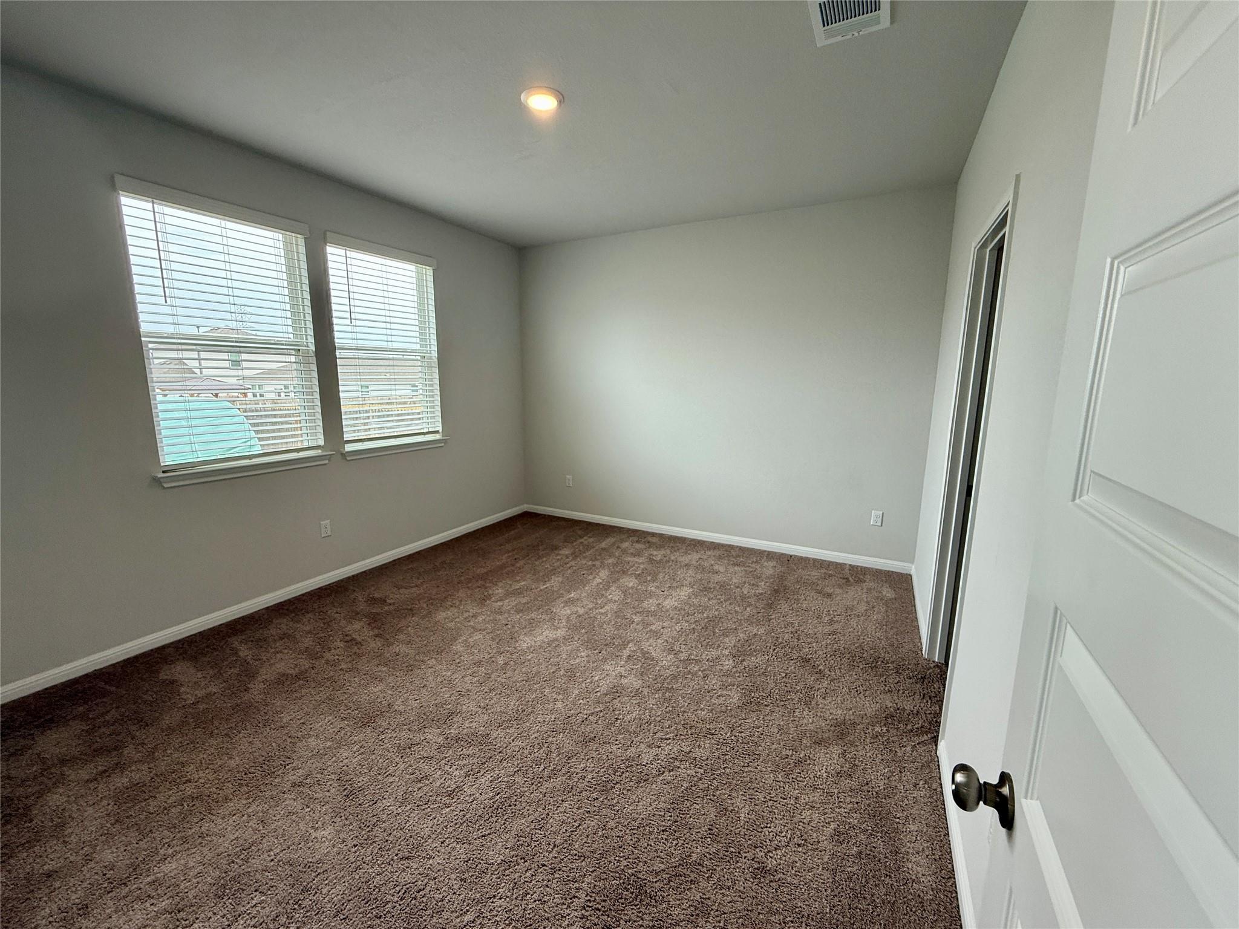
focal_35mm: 14
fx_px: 501
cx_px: 620
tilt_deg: -9.4
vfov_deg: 85.7
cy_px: 464
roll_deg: -1.0
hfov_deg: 102.1
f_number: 2.2
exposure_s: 1/120
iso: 100
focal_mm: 2.22
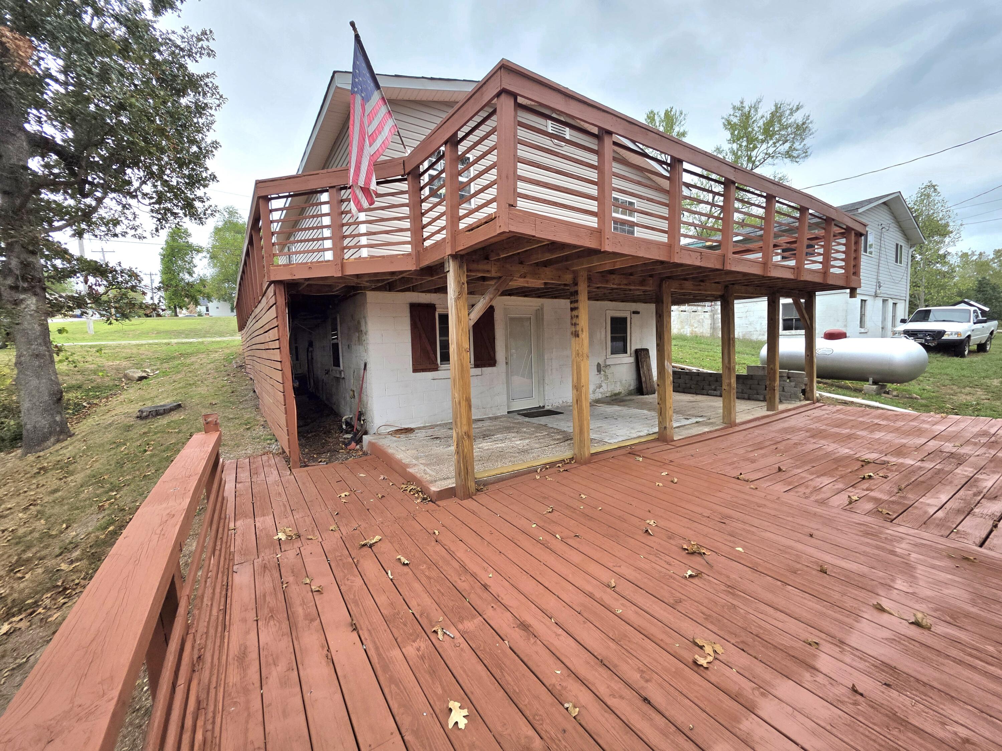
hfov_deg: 106.2
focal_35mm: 13
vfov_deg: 89.9
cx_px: 501
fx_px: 376
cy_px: 376
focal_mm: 2.2
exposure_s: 1/833
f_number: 1.9
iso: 40
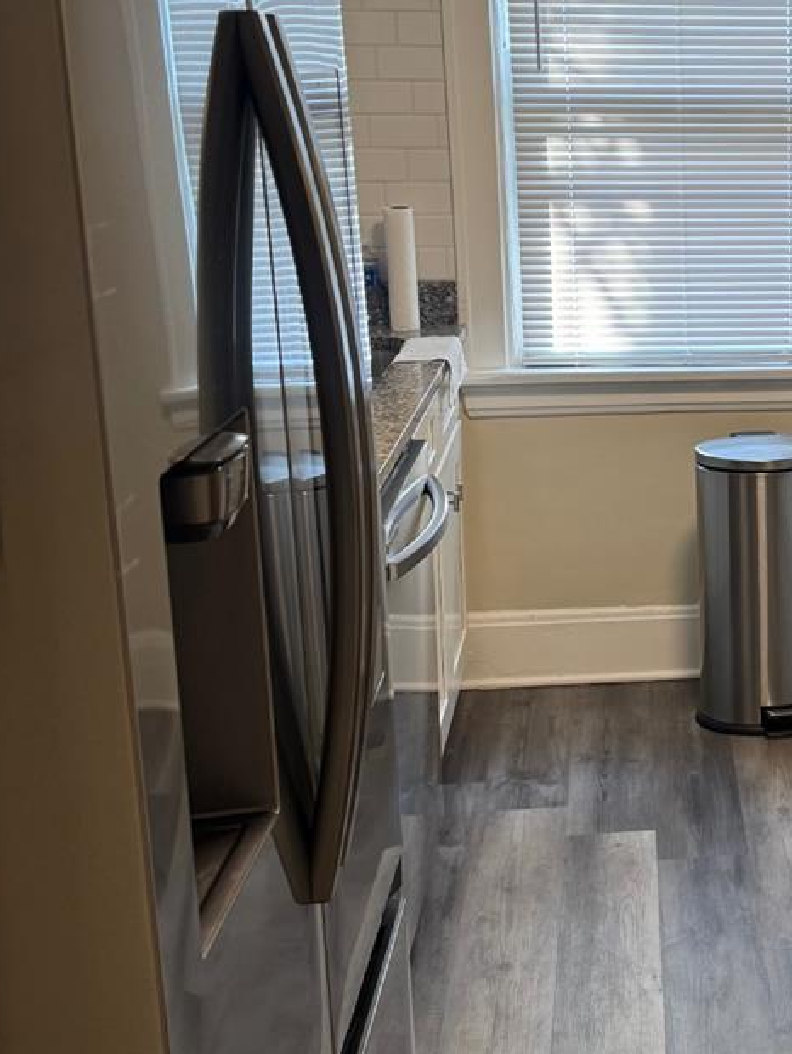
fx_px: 1767
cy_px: 429
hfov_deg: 23.8
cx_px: 854
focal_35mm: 58
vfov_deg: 33.1
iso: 125
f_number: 1.78
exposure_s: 1/60
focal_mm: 6.76
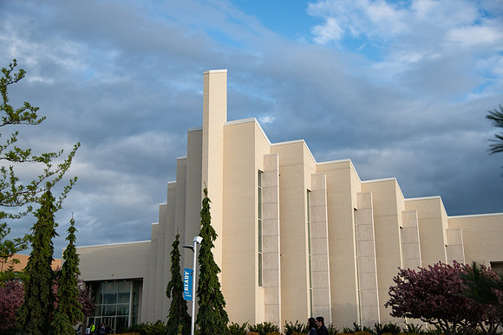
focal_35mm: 45
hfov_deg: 43.7
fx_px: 628
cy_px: 168
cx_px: 252
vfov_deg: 29.9
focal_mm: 44
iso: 180
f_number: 4
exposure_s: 1/1250
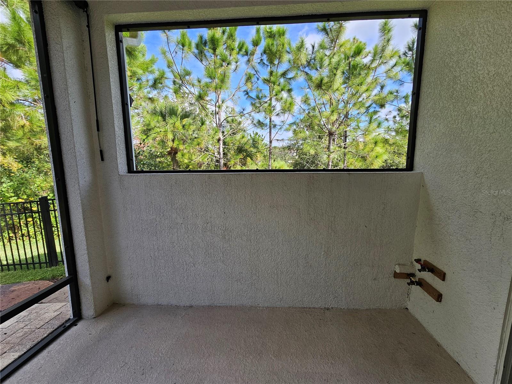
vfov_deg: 89.9
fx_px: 192
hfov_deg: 106.2
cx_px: 256
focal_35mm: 13
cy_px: 192
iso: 64
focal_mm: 2.2
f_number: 2.2
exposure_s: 1/359
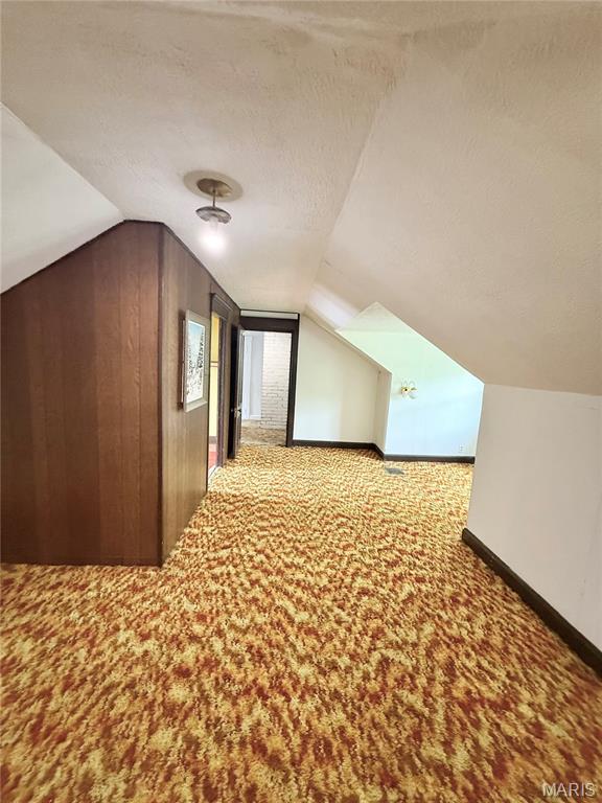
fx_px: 325
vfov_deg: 102.1
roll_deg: -2.2
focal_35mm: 14
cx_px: 301
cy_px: 402
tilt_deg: -8.9
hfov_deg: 85.7
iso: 640
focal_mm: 2.22
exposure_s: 1/60
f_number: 2.2
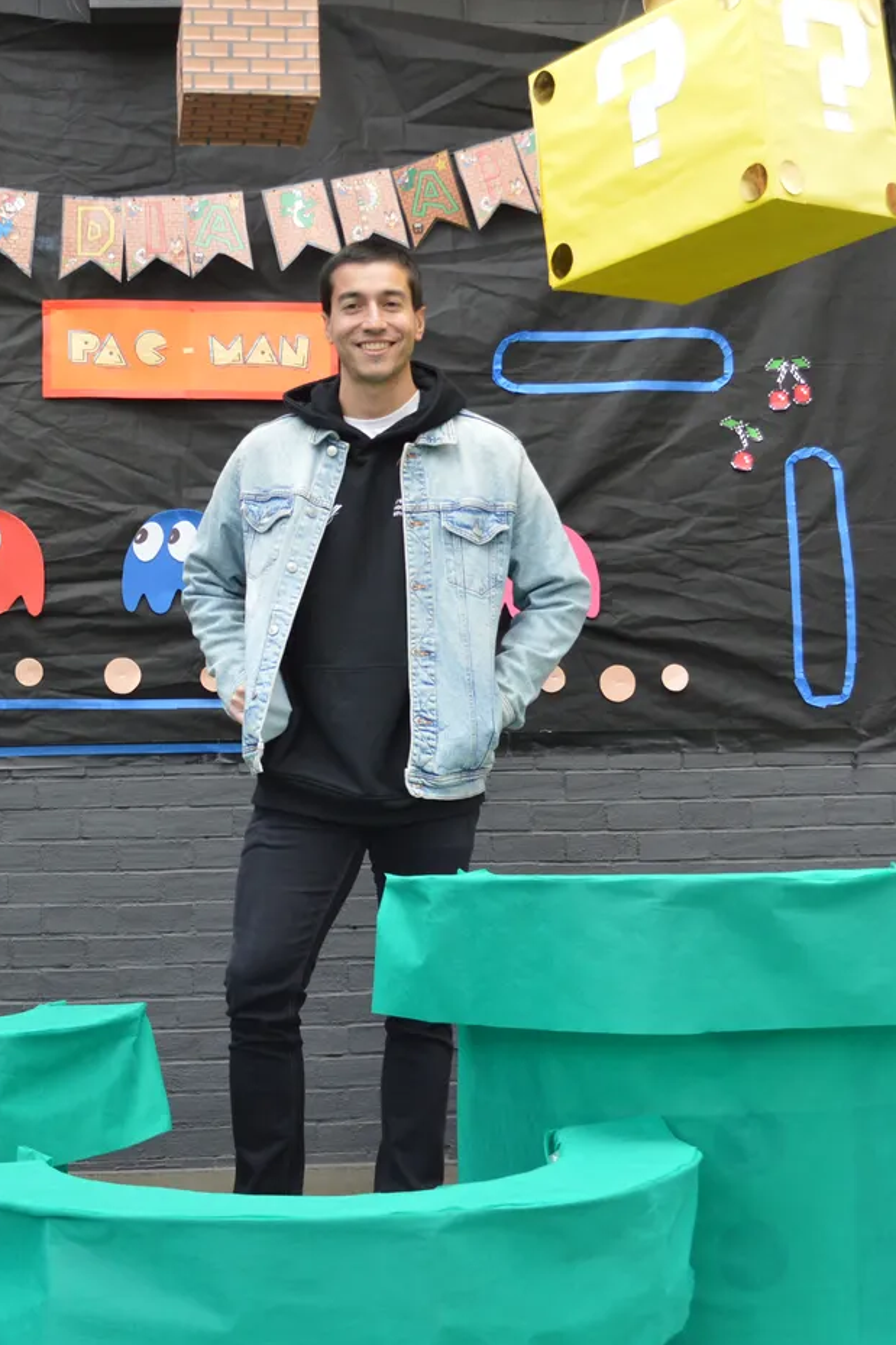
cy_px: 680
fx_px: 2054
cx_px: 256
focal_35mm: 55
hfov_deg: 24.4
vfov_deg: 36.3
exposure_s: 1/80
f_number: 4.5
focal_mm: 24
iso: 400
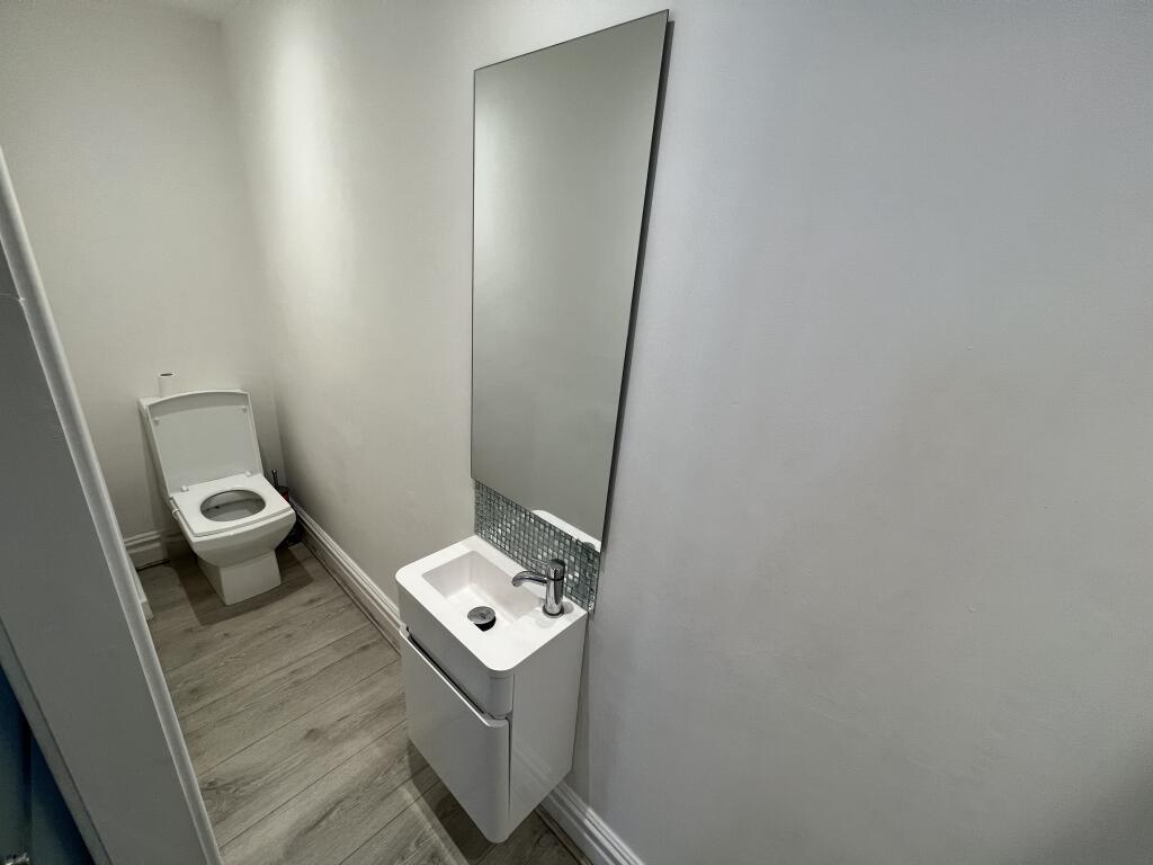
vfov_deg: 89.9
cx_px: 576
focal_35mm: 13
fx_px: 433
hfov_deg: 106.2
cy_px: 432
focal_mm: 1.57
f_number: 1.8
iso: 100
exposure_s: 1/100
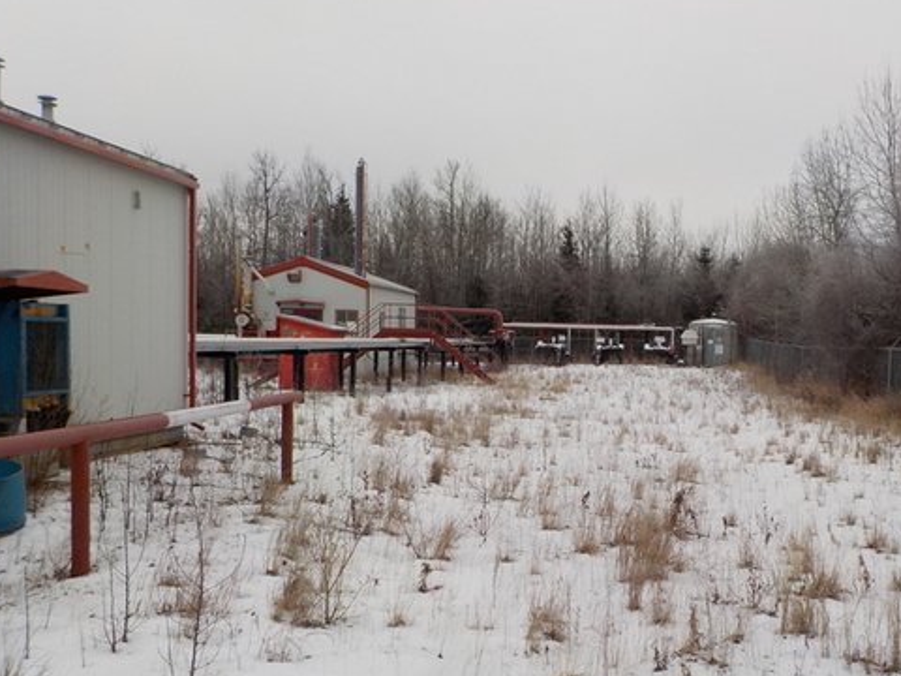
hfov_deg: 46.3
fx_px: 1041
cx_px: 578
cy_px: 424
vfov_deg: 35.8
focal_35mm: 40
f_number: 3.3
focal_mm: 4.1
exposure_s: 1/200
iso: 125
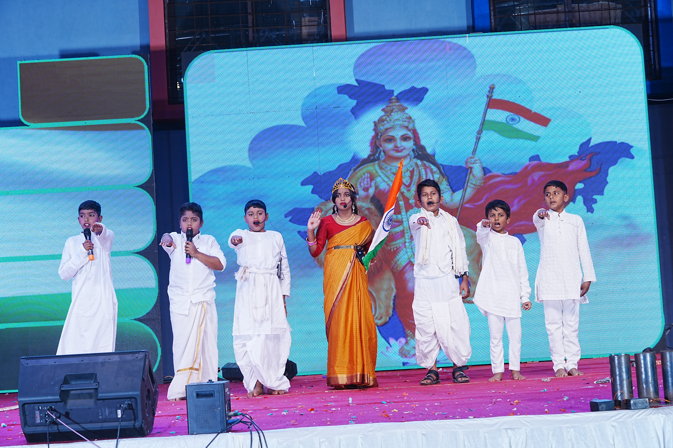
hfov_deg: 27.7
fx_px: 1365
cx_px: 336
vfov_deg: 18.7
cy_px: 224
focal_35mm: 73
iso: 400
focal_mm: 73
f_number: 7.1
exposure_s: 1/160
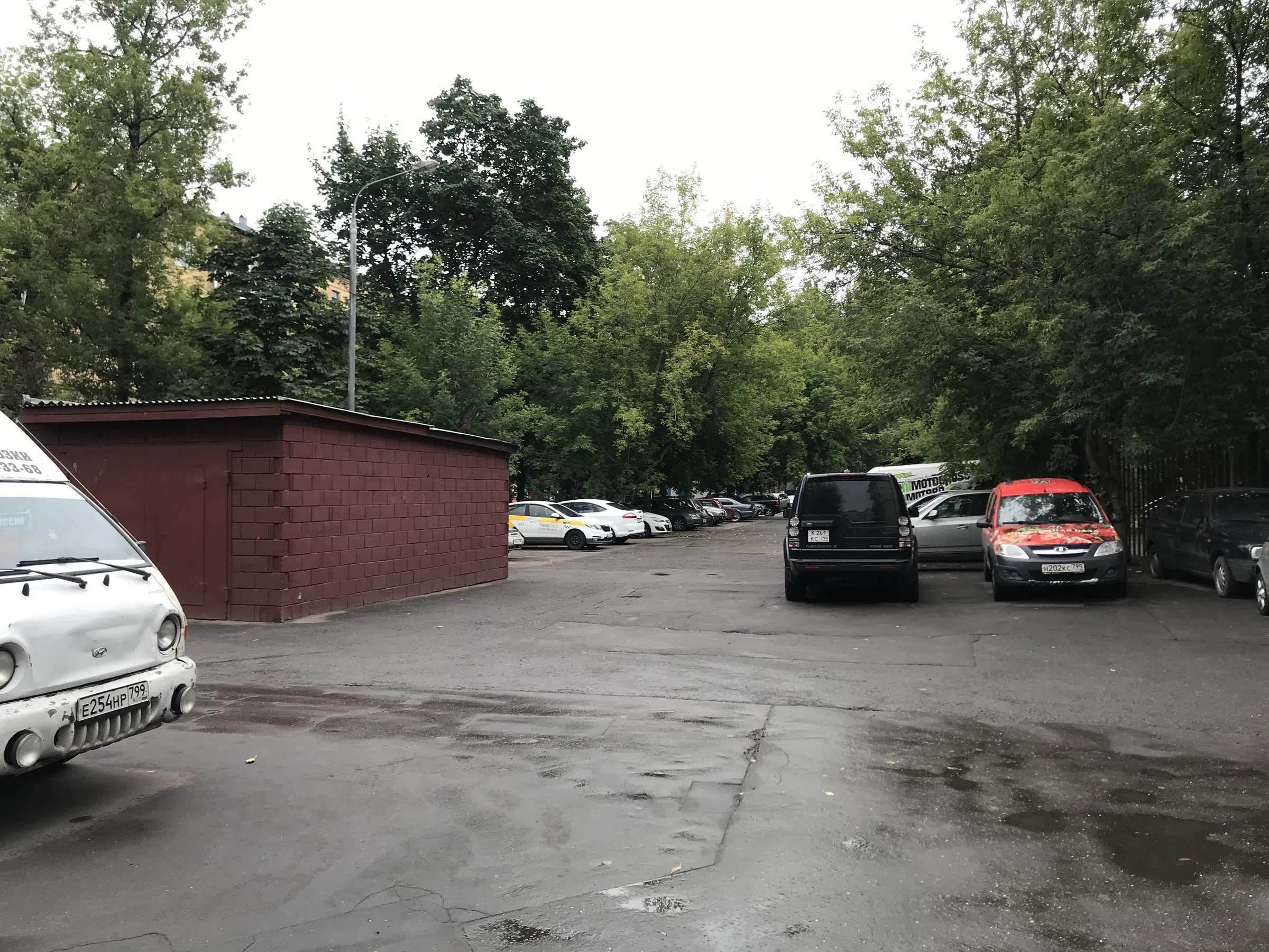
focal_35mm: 28
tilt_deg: +3.3
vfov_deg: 49.7
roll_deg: -0.6
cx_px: 634
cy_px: 476
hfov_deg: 63.4
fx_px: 1026
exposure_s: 1/154
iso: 20
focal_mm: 3.99
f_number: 1.8
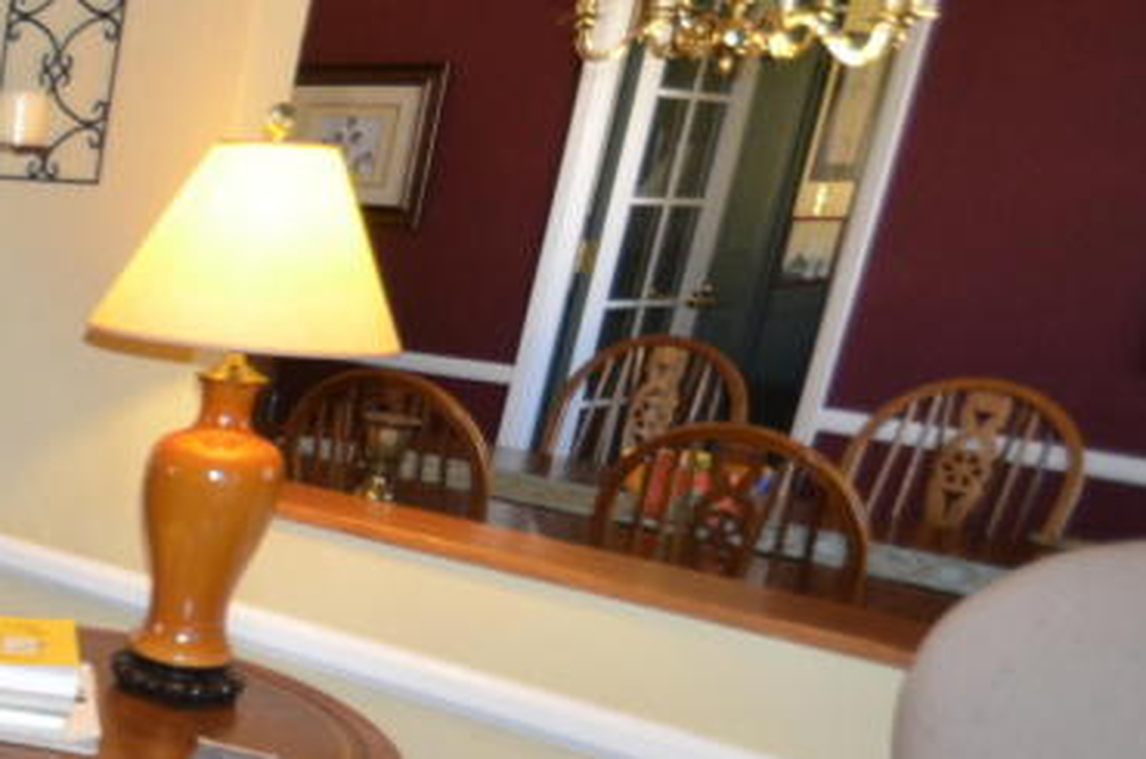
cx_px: -410
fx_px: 1493
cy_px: 595
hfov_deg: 30.8
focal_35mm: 47
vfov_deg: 28.0
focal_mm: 10
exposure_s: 1/60
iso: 800
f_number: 3.5
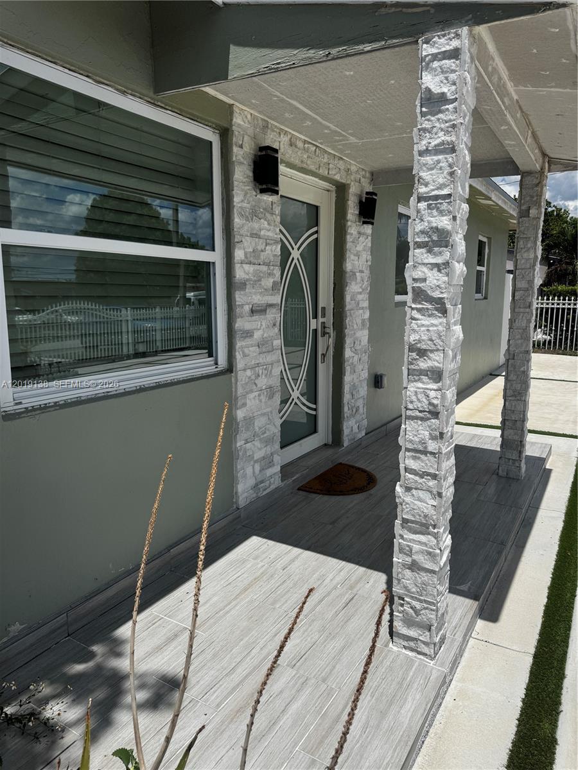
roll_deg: -0.4
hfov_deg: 56.8
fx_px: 534
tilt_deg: -8.7
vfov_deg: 71.6
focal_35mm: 24
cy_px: 385
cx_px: 289
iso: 80
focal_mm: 6.76
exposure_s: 1/10417
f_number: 1.78
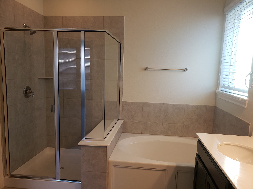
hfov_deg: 67.3
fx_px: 190
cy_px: 94
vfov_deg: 53.1
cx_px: 126
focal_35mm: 26
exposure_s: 1/60
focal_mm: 4.3
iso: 125
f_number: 2.4
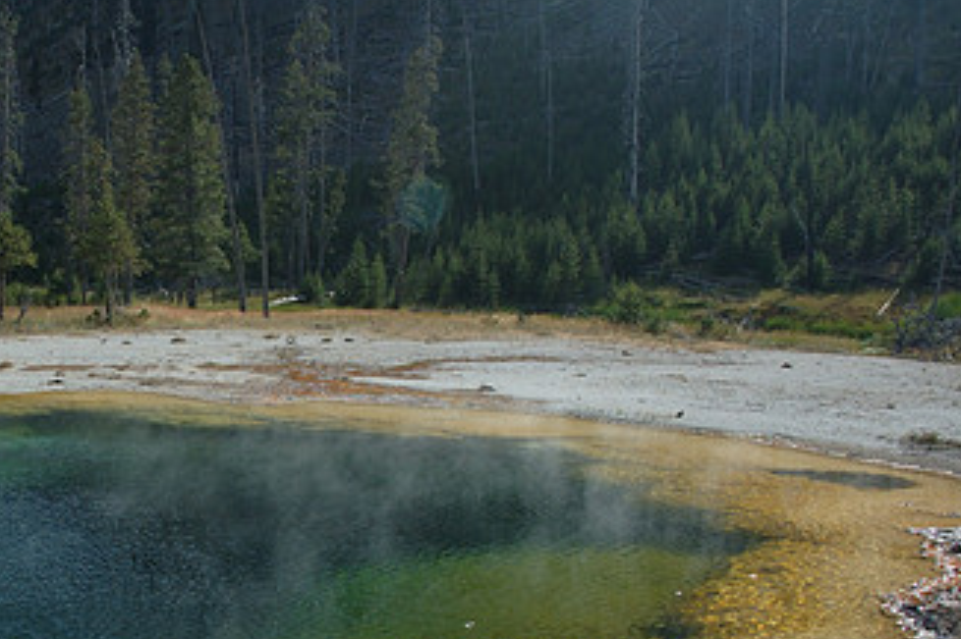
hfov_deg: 38.9
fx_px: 1281
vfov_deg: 27.6
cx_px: 141
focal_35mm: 48
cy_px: 498
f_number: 7.1
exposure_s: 1/200
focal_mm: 18
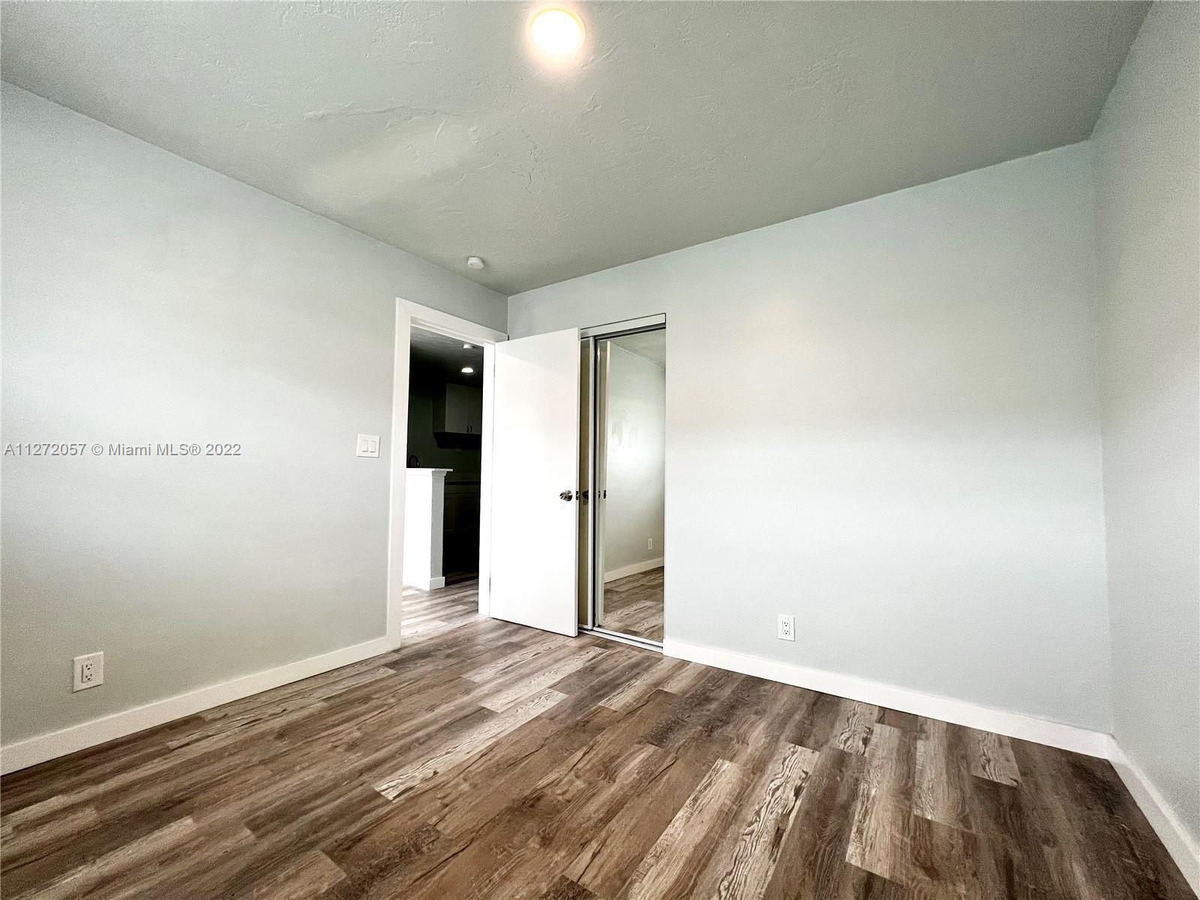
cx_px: 600
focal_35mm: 13
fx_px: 451
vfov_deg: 89.9
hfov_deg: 106.2
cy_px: 450
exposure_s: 1/120
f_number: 1.8
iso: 200
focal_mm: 1.57
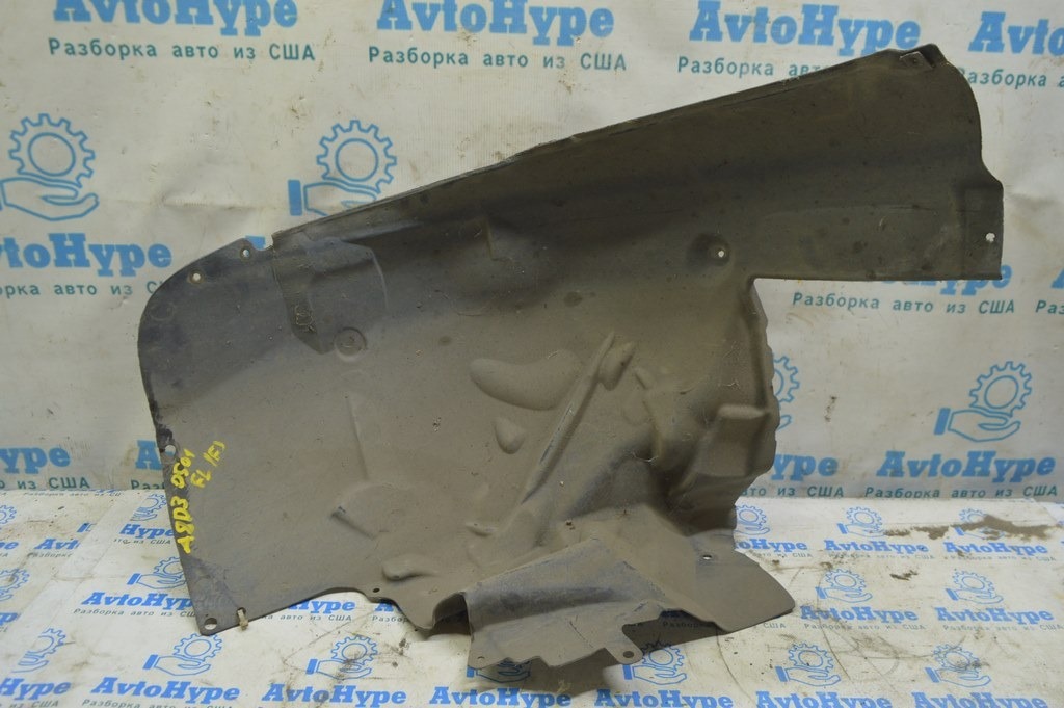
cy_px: 354
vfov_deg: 47.9
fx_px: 797
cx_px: 532
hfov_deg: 67.4
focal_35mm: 27
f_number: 5.6
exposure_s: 1/20
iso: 400
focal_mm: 18
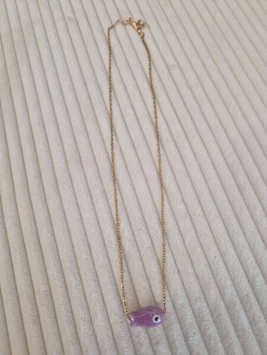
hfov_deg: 58.9
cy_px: 178
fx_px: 237
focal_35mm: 23
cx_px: 134
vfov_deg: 73.9
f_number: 1.8
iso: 160
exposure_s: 1/100
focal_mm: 5.4
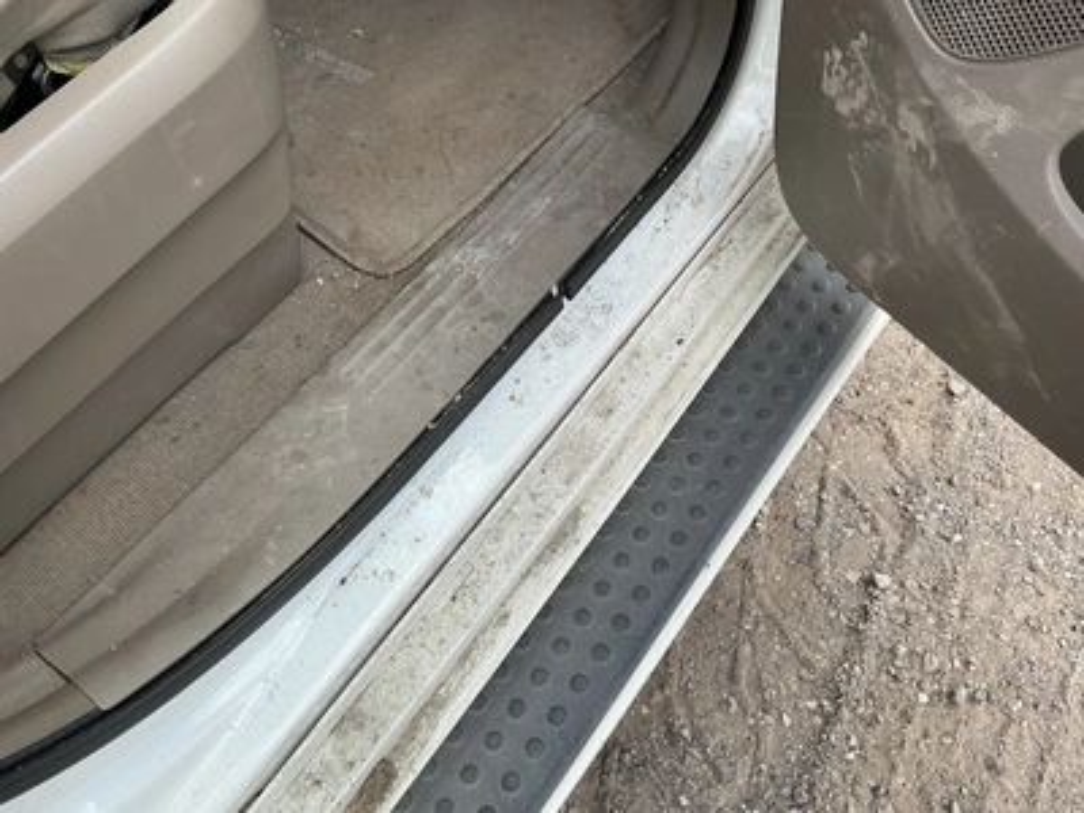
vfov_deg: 49.7
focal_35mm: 28
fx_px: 877
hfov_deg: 63.4
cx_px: 542
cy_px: 406
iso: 25
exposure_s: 1/327
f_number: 1.8
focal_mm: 3
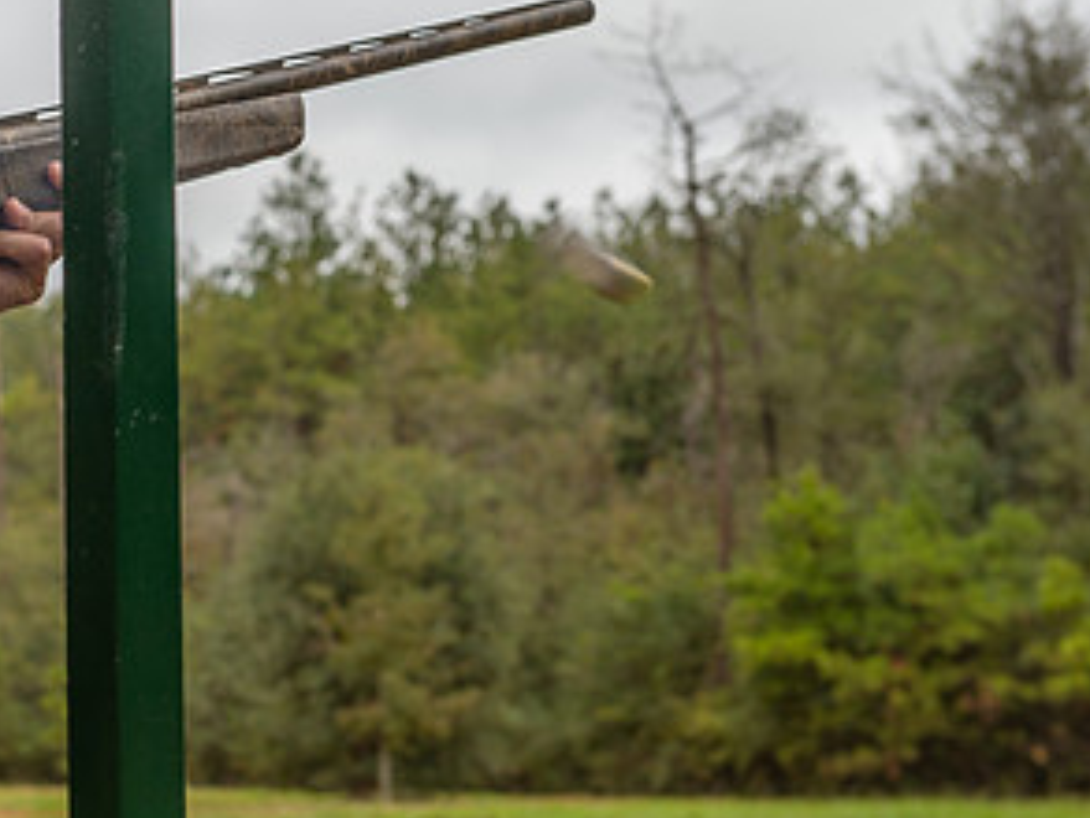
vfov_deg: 13.0
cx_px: 86
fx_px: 3591
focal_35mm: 114
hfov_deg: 17.0
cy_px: 190
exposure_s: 1/160
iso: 320
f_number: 7.1
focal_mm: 60
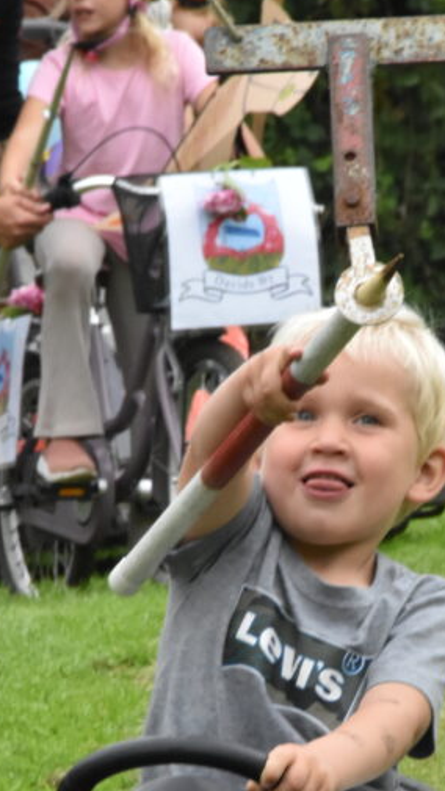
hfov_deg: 1.9
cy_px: 591
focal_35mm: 637
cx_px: 262
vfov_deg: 3.4
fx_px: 13365
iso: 2200
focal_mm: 200
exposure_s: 1/200
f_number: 20
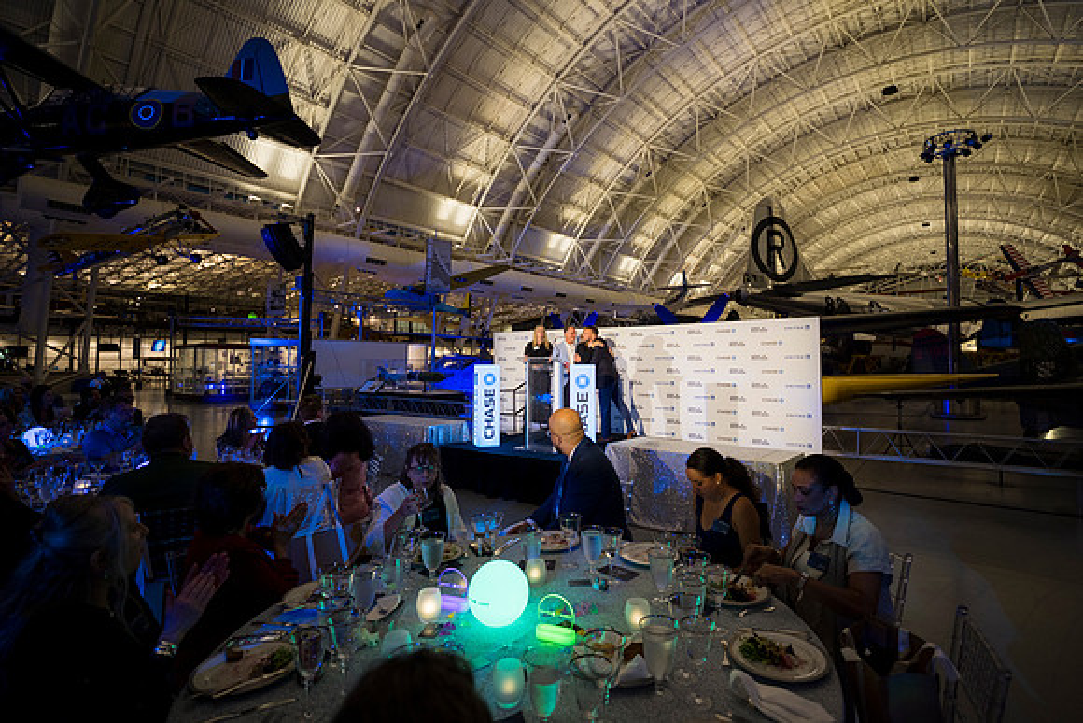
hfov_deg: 96.7
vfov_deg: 73.8
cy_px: 362
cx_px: 542
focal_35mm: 16
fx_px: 481
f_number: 2.2
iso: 320
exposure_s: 1/80
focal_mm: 16
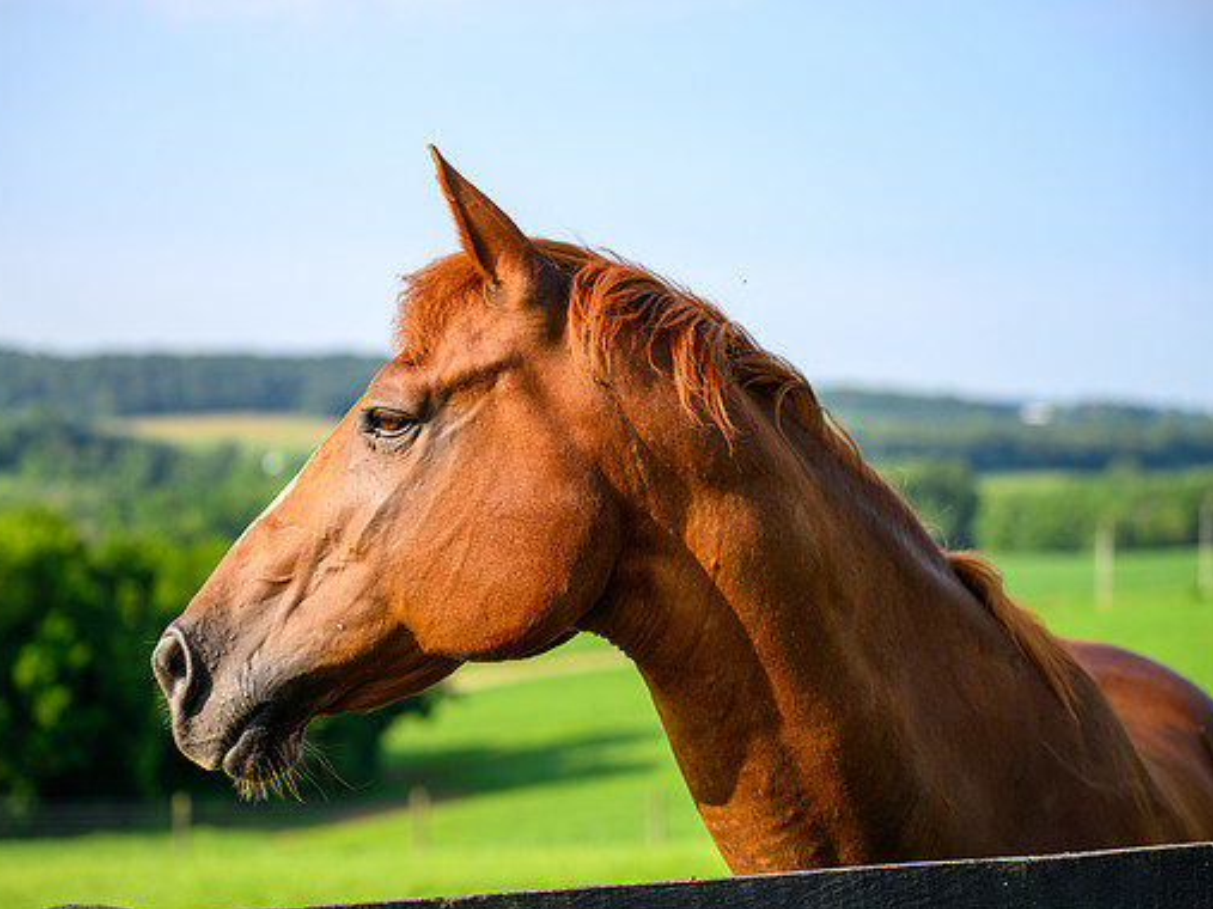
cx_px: 581
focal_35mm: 77
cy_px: 458
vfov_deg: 19.1
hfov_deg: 25.3
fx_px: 2698
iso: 100
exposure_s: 1/1250
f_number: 2.8
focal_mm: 70
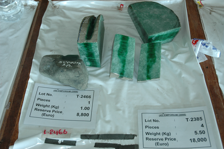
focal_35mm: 44
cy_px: 74
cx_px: 112
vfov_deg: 30.8
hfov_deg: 45.0
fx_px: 270
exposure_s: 1/60
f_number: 5
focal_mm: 29
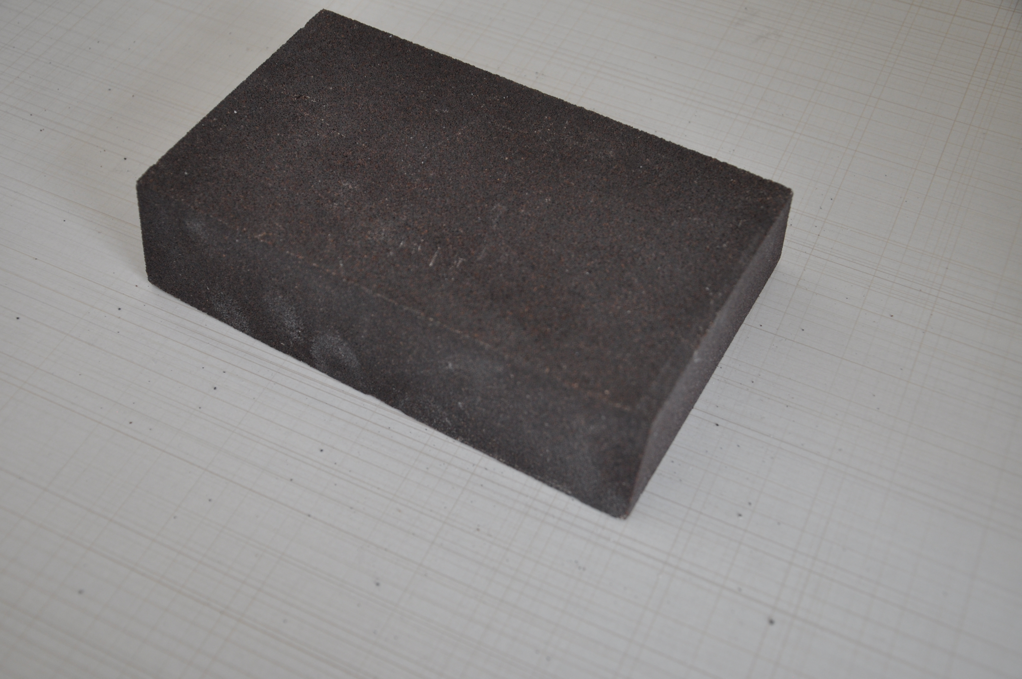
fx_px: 1276
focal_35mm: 45
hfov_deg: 43.7
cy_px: 340
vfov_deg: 29.8
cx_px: 511
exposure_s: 1/60
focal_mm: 30
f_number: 4.2
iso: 450
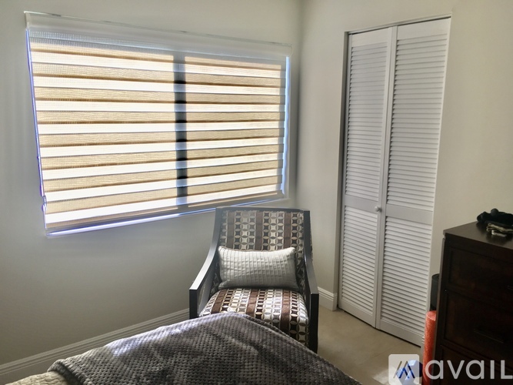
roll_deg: -1.3
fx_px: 430
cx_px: 256
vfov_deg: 48.2
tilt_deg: -12.5
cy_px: 192
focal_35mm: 29
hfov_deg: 61.7
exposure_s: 1/30
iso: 32
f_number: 2.2
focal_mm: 4.15
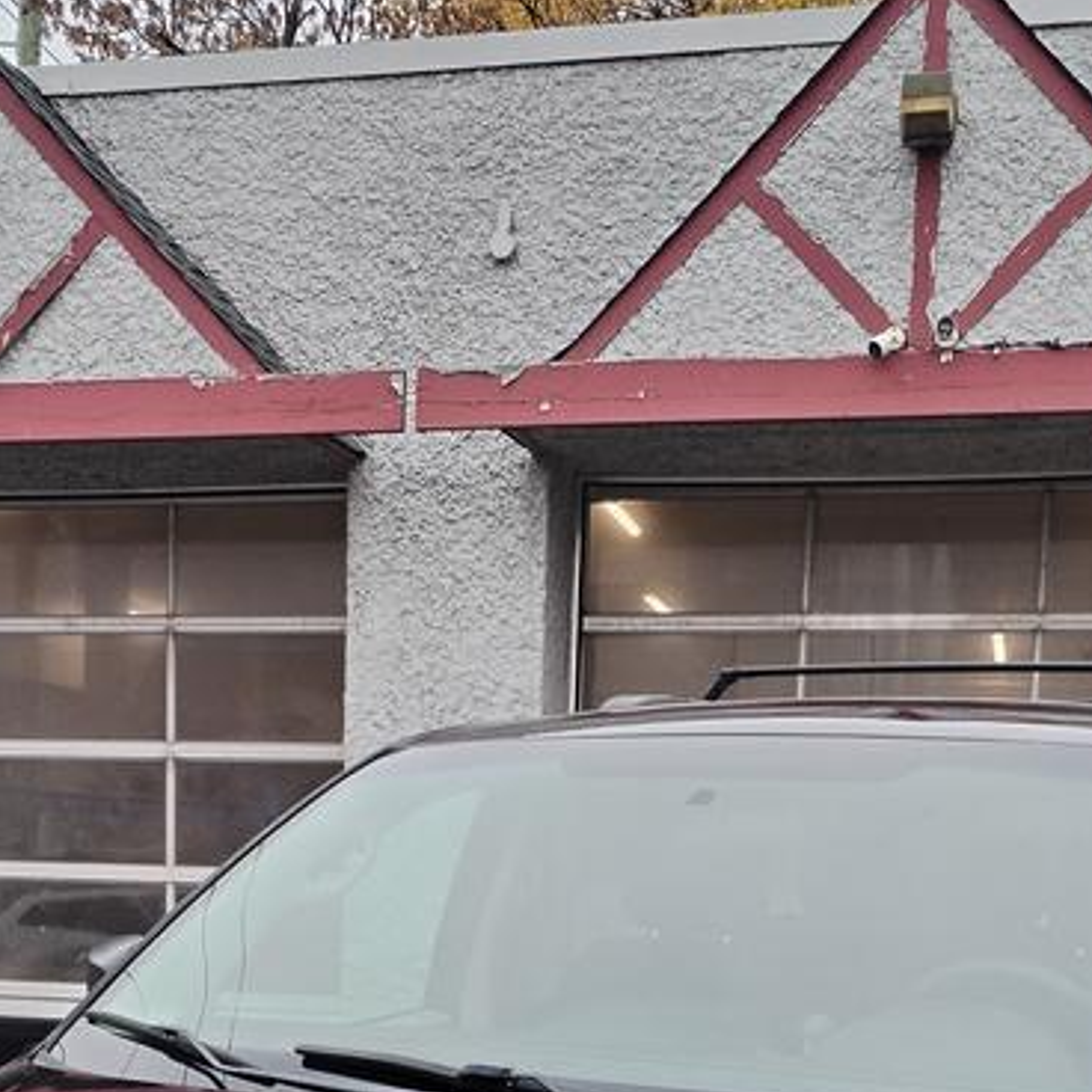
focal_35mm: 60
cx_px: 496
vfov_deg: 26.0
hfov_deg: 28.6
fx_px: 2141
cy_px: 1252
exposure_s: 1/114
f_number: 1.8
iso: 100
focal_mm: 4.75
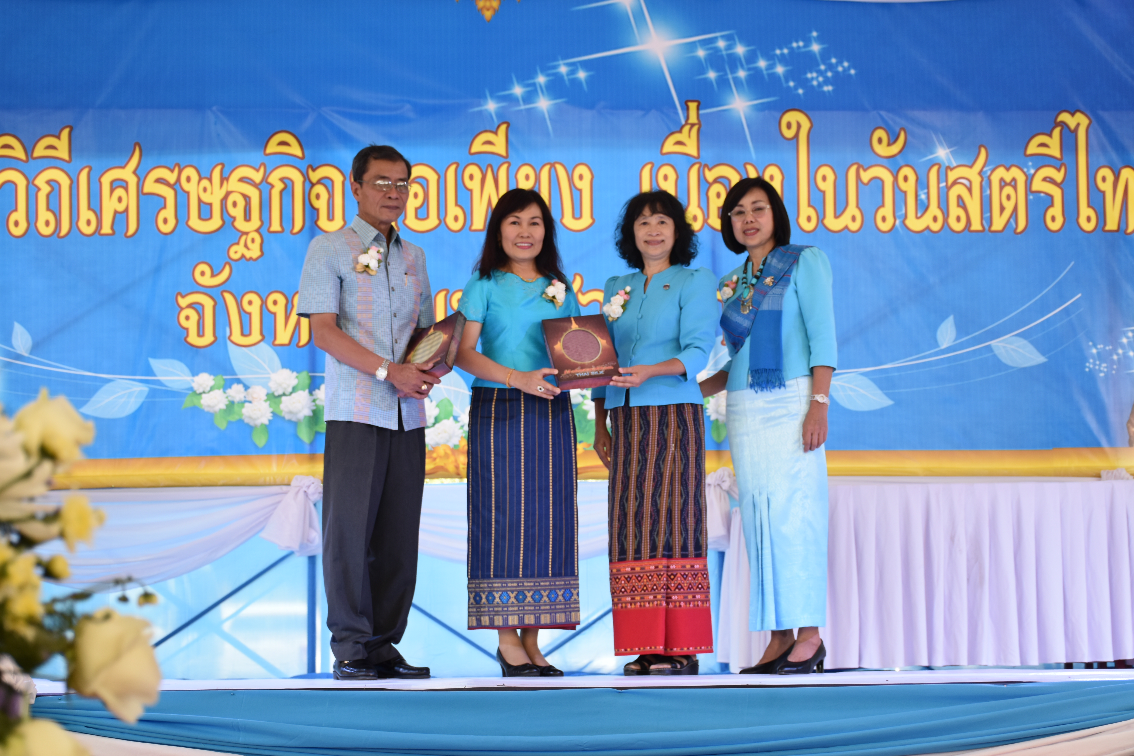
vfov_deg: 22.6
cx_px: 567
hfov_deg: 33.4
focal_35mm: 60
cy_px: 378
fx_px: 1890
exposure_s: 1/125
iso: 400
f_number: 5.6
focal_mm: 40
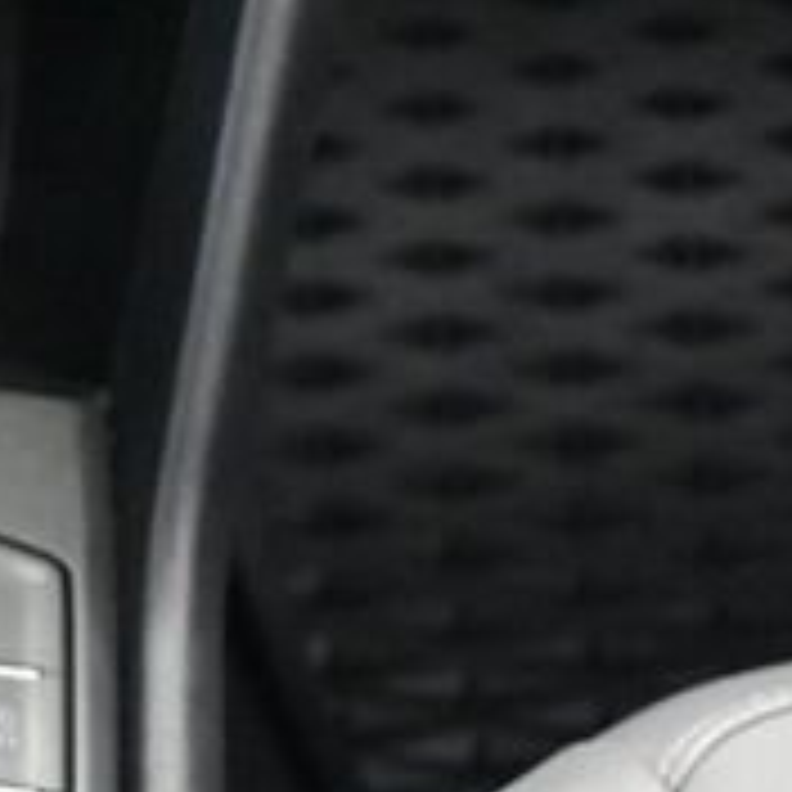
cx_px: -387
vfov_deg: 10.2
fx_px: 4441
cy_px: 652
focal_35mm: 172
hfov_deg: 9.9
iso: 12800
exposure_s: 1/15
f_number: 5.3
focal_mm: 37
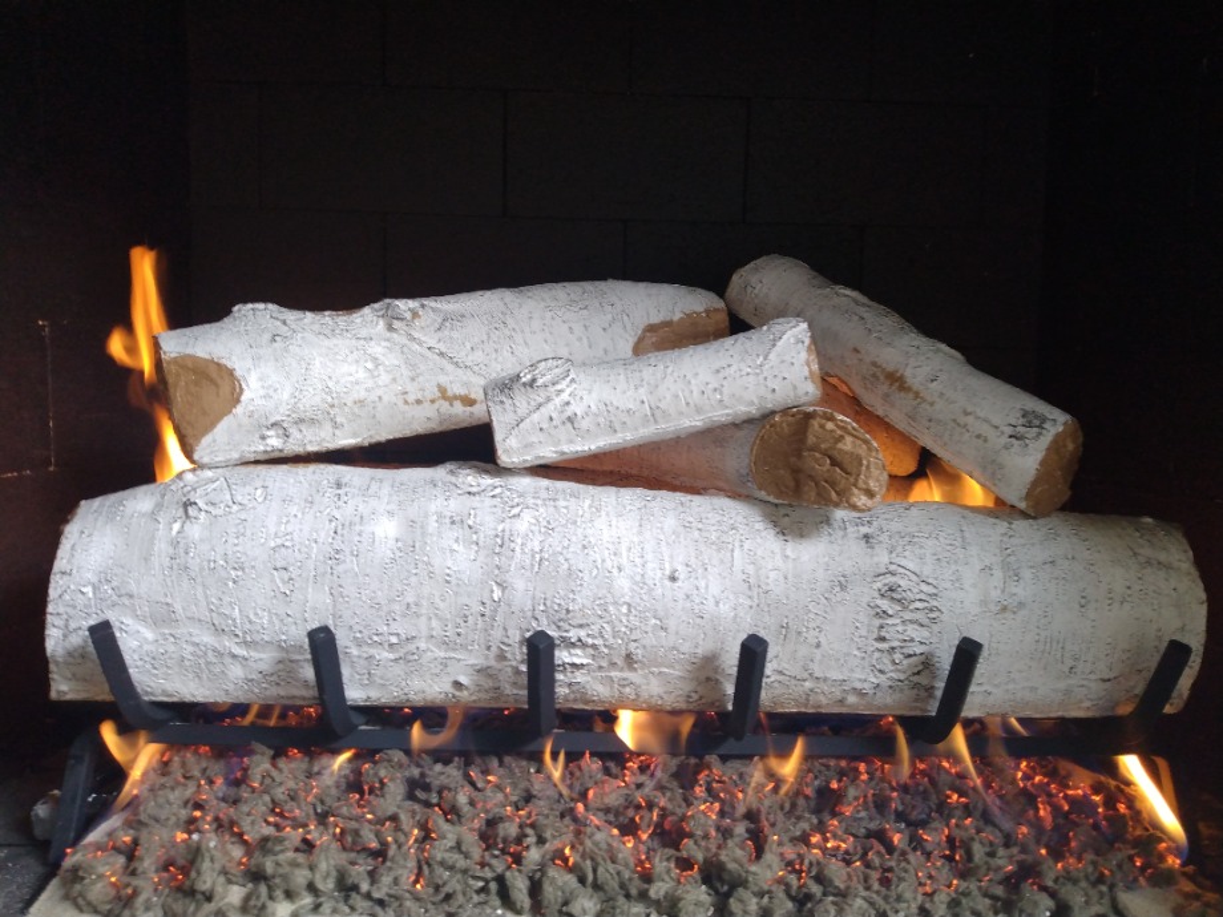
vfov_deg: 66.0
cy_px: 458
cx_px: 612
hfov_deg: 81.7
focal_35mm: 20
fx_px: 707
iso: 263
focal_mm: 3.54
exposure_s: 1/30
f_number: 2
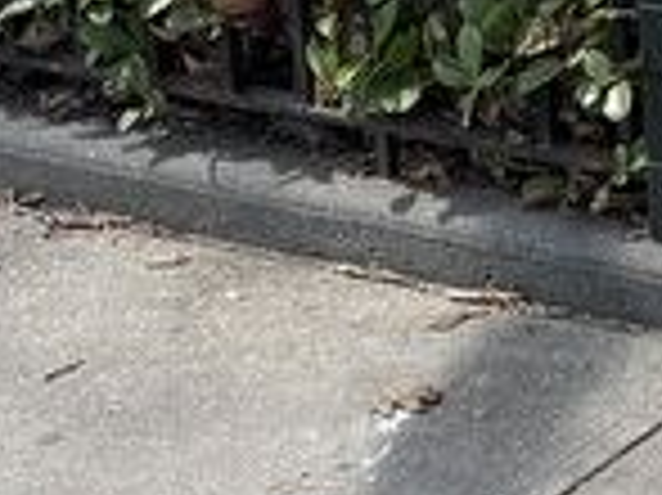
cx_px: 1563
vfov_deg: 10.7
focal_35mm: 131
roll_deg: -0.7
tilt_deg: -12.7
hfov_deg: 12.2
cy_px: -328
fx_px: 2503
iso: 80
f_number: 1.78
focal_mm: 6.76
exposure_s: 1/2110
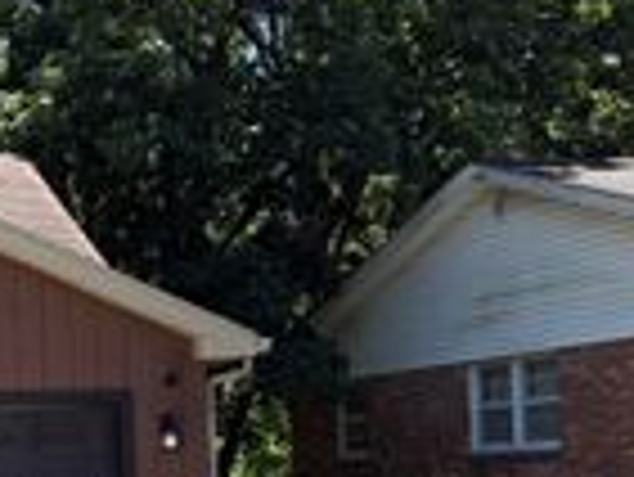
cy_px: 416
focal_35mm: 85
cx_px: -418
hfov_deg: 19.0
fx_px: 1558
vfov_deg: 17.2
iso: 80
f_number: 1.78
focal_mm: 6.76
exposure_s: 1/2053
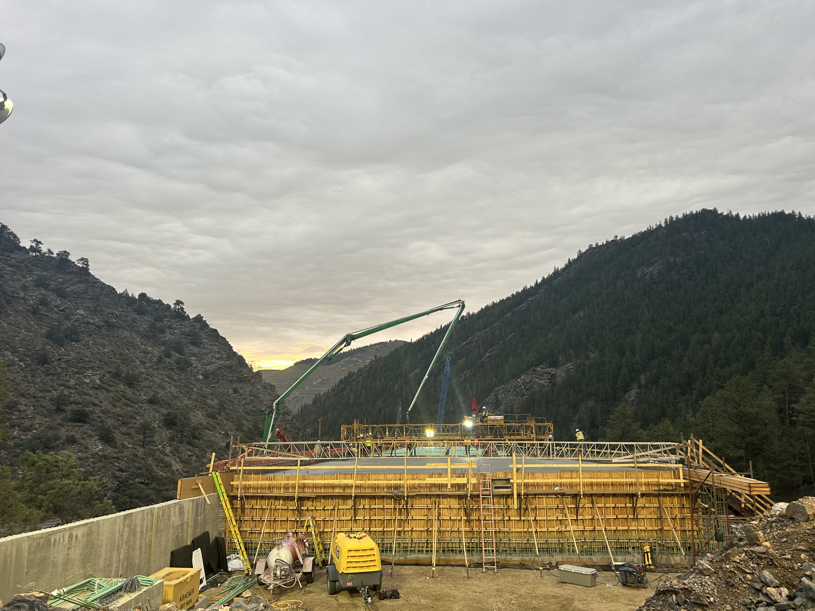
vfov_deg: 53.1
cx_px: 408
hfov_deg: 67.3
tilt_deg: +10.9
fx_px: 612
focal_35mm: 26
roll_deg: -0.1
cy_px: 306
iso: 50
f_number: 1.5
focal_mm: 5.7
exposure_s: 1/117
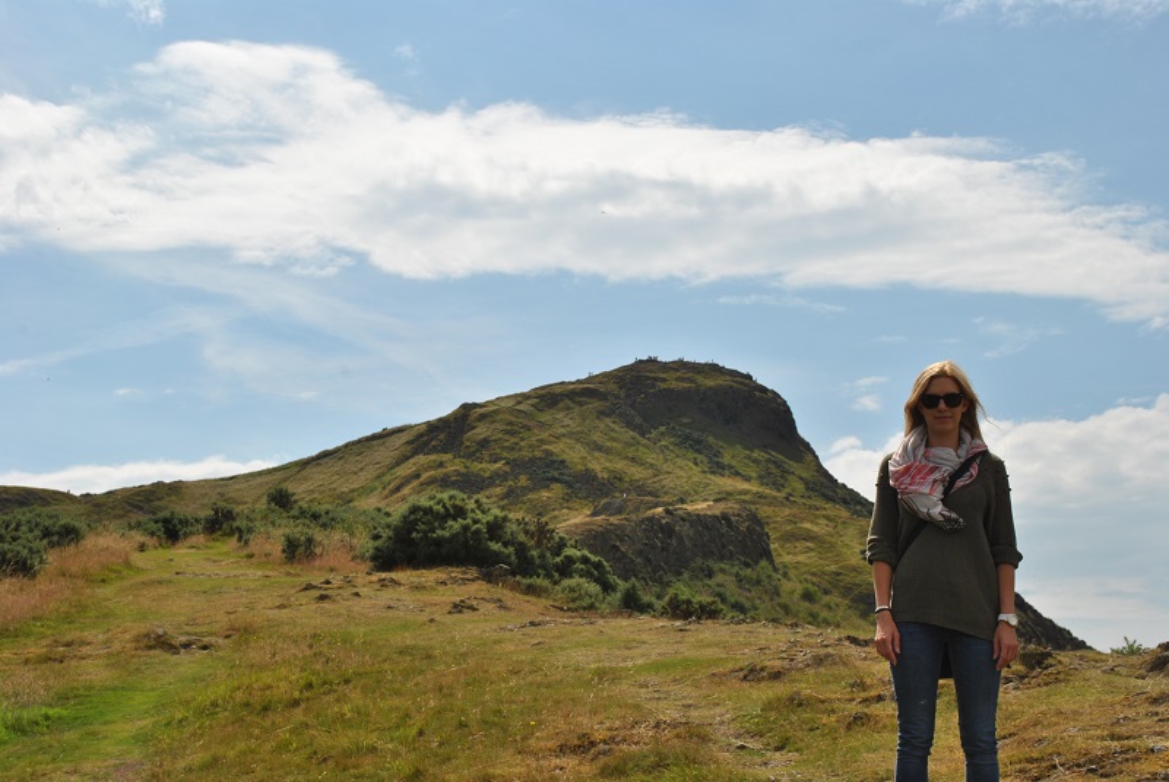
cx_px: 584
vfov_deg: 23.8
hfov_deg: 35.0
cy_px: 391
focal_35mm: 57
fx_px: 1853
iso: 100
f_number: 10
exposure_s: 1/400
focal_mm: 38
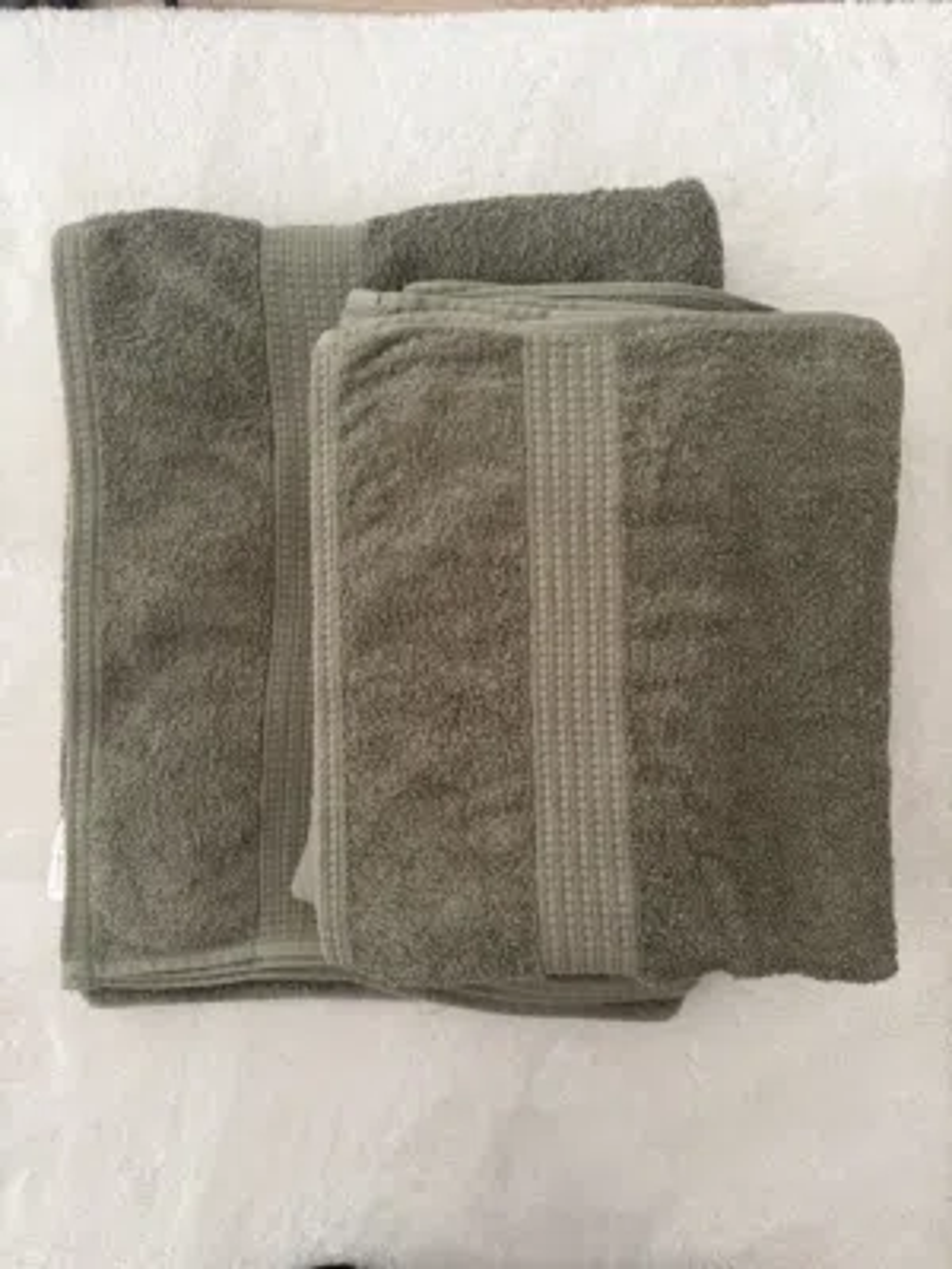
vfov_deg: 71.6
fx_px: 880
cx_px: 476
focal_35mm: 24
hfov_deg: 56.8
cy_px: 634
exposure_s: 1/60
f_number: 1.78
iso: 250
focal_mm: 6.76
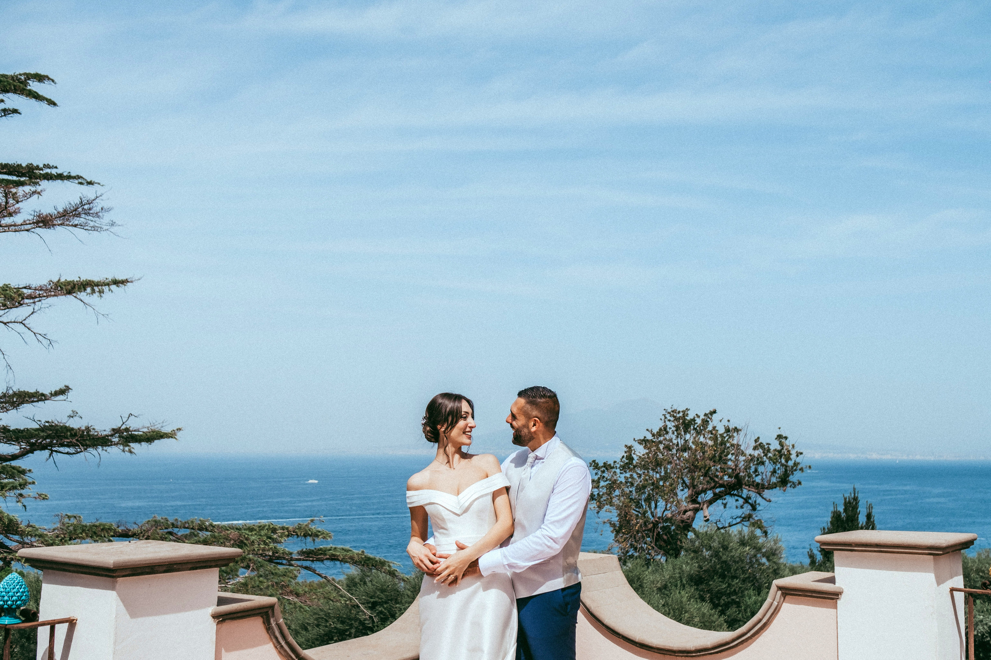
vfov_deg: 37.9
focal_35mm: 35
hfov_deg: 54.4
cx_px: 496
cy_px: 330
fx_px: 963
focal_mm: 23
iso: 200
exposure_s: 1/2000
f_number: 4
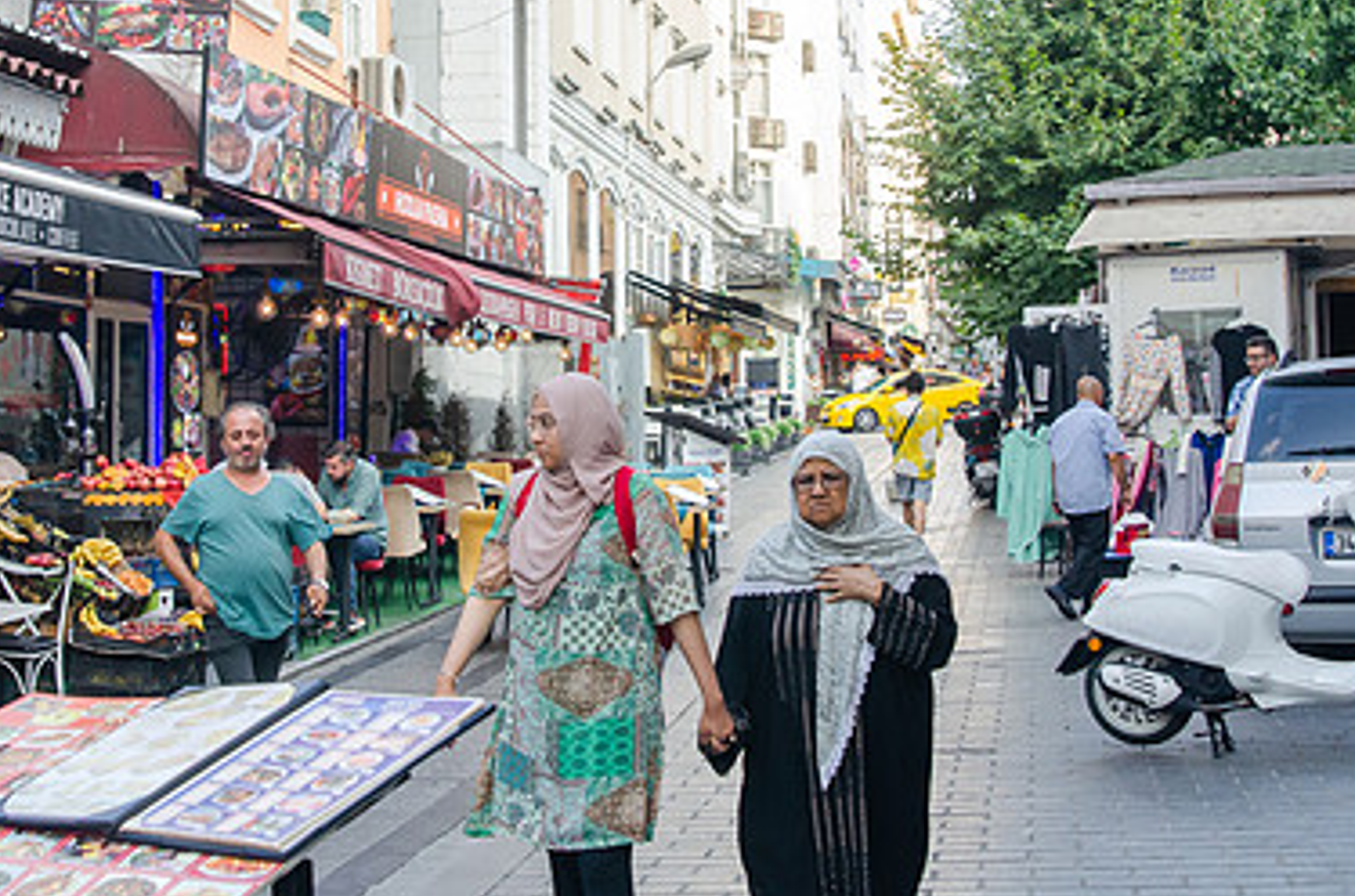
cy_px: 267
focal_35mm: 65
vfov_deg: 20.7
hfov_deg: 31.0
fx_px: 2440
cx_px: 560
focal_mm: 28
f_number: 6.3
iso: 640
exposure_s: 1/160
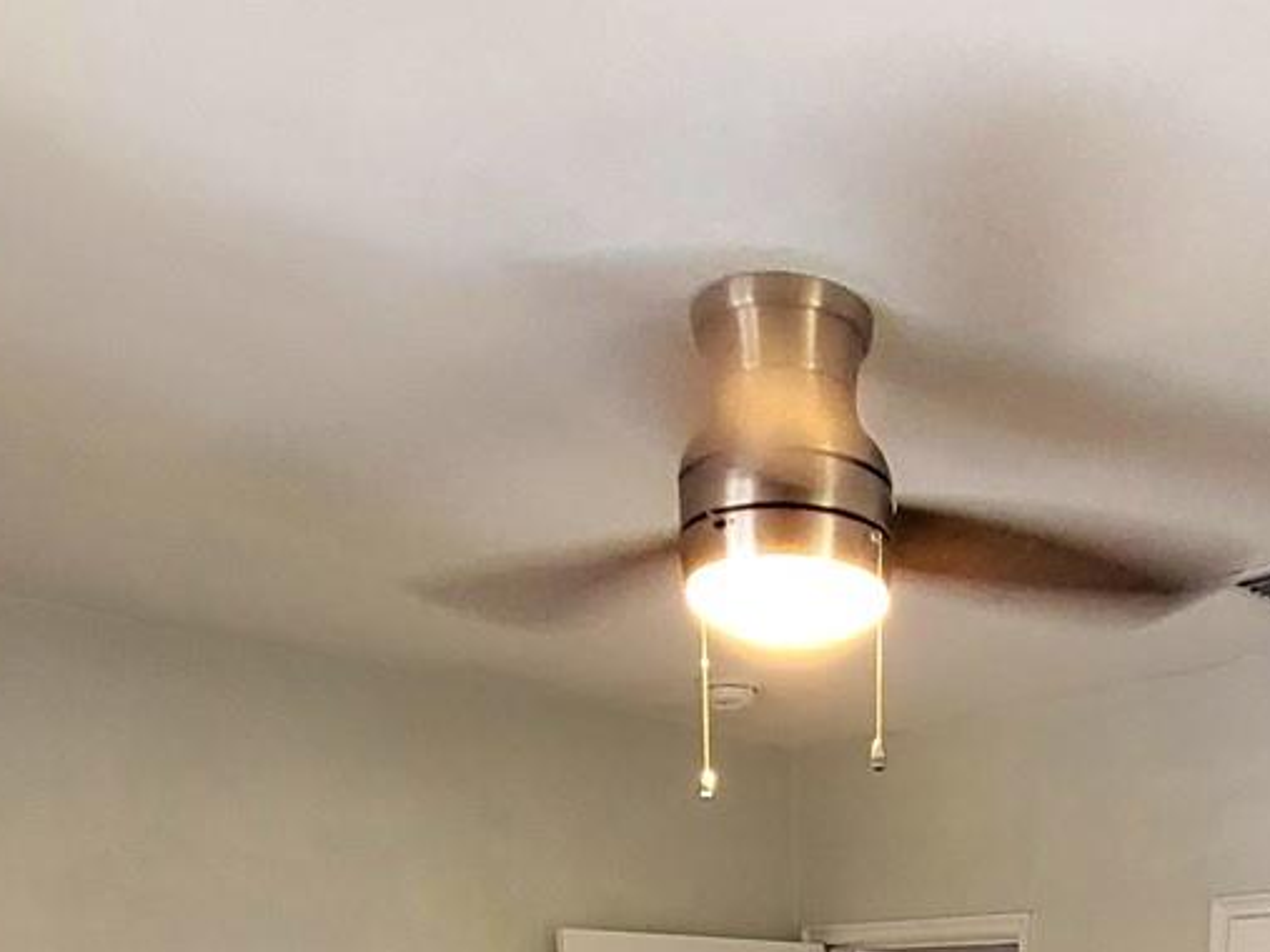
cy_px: 1461
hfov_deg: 44.1
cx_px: 967
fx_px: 1504
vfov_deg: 25.5
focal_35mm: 41
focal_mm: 1.74
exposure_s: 1/60.2
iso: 200
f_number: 2.2
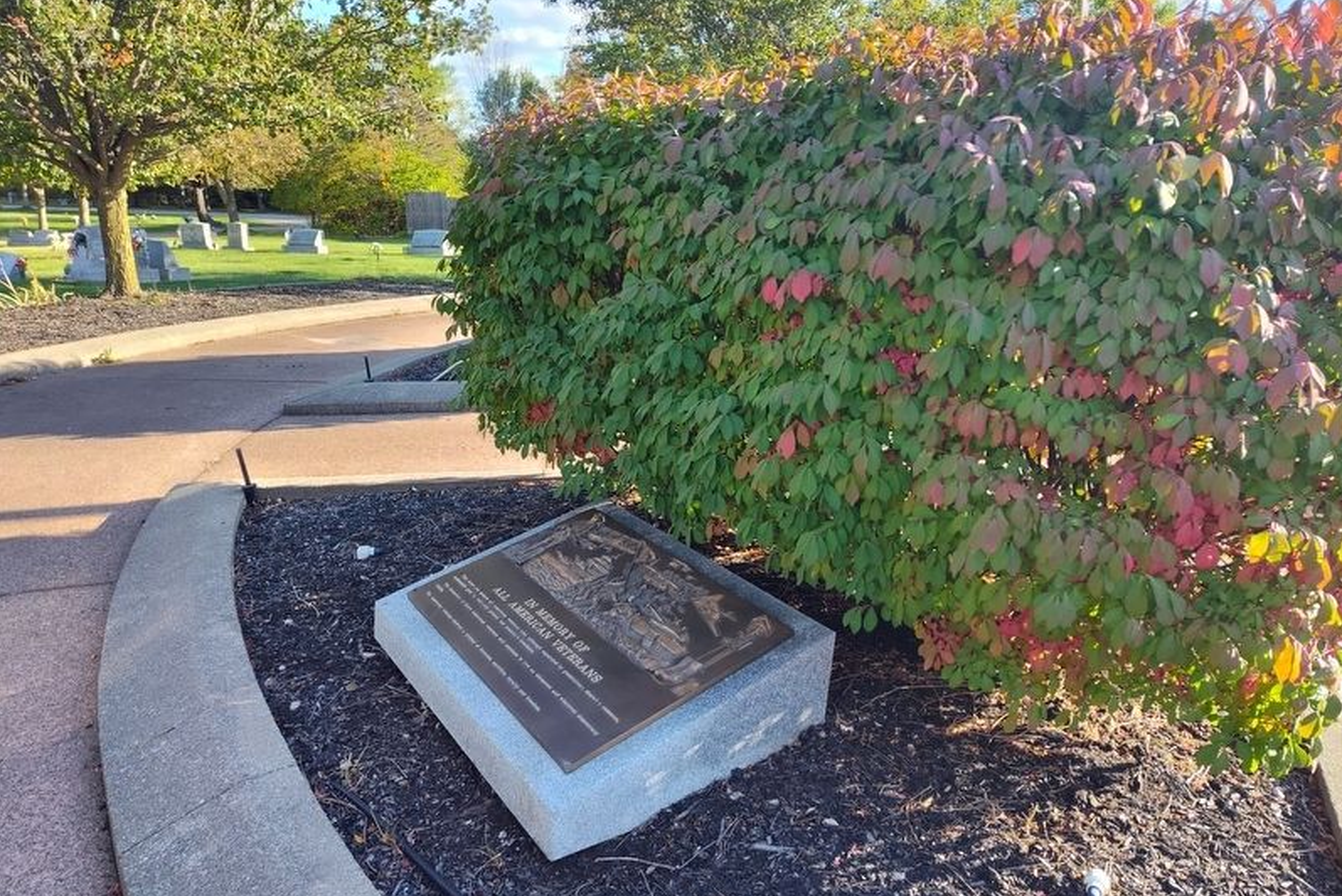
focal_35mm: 24
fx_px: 895
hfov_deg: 73.7
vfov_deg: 53.2
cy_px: 441
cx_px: 672
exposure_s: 1/260
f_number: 1.8
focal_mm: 5.56
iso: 100
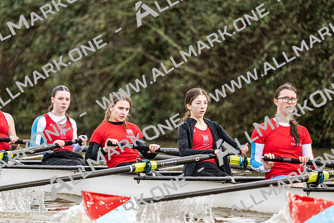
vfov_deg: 3.4
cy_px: 112
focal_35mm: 400
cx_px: 167
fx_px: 3712
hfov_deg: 5.2
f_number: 4.5
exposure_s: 1/1600
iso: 2200
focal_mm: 400
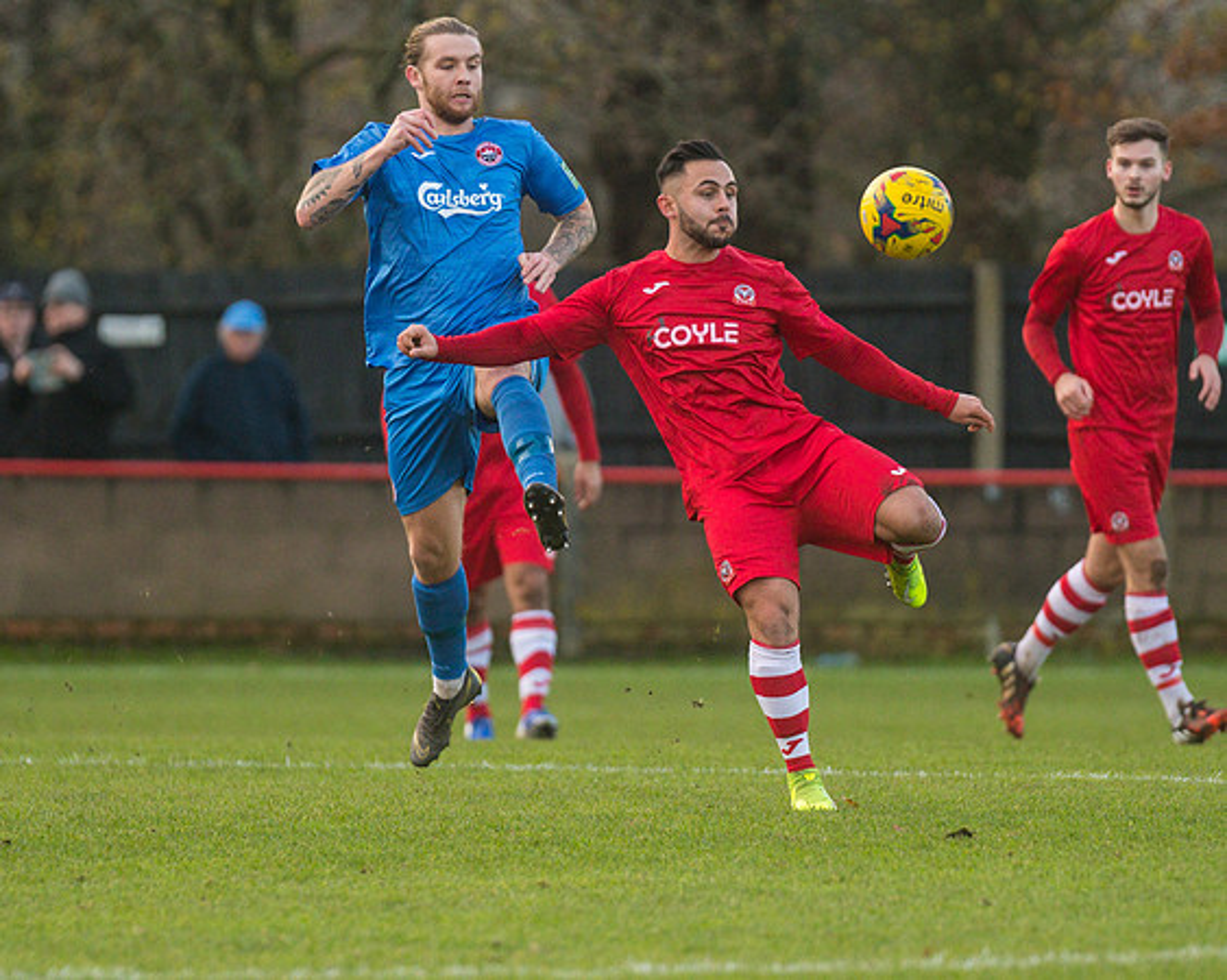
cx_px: 614
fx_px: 15957
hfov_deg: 4.4
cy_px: 459
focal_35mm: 440
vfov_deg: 3.5
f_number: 2.8
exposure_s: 1/2000
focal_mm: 240
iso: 2000
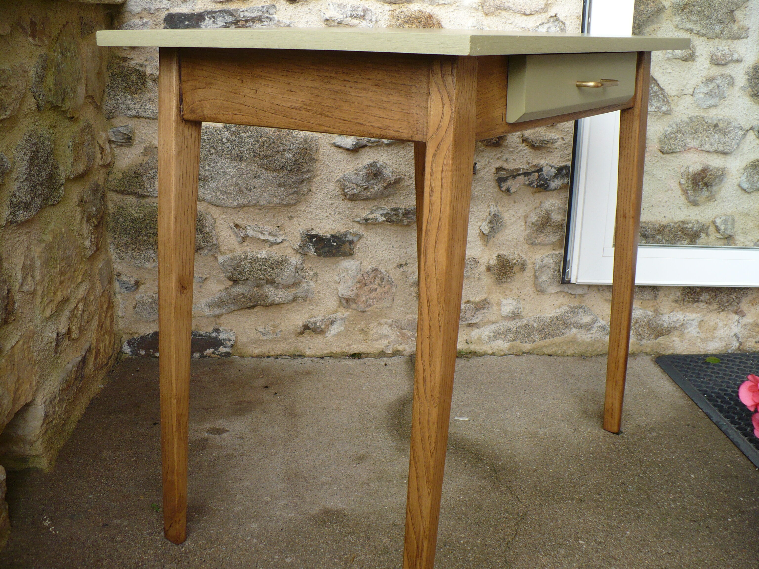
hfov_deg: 50.1
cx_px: 380
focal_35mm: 37
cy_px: 284
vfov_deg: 38.7
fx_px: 811
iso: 100
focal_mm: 6.1
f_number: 2.8
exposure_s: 1/400
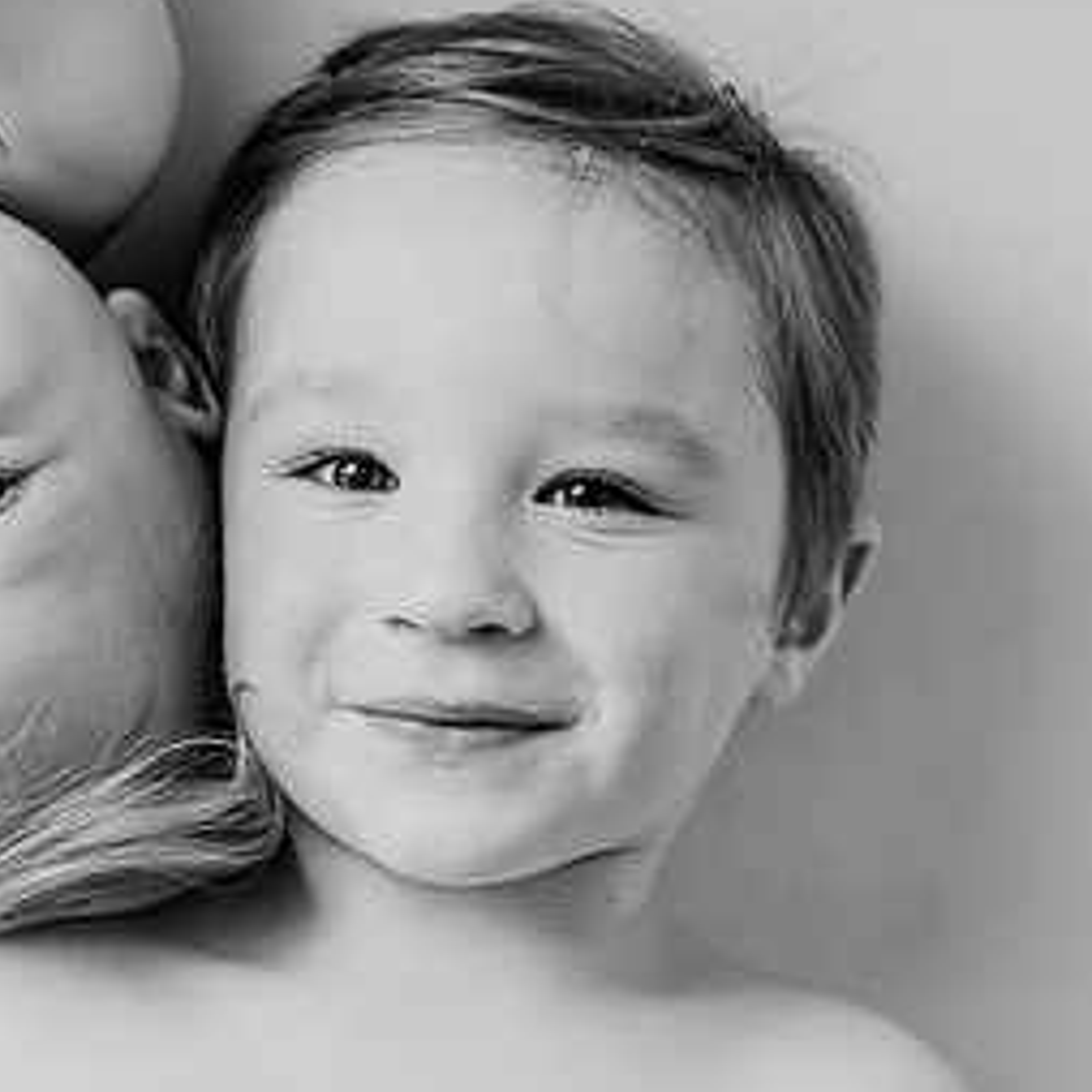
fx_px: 3462
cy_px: 497
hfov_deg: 17.8
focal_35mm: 97
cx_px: 236
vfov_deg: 17.9
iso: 100
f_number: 2.8
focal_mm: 50
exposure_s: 1/160
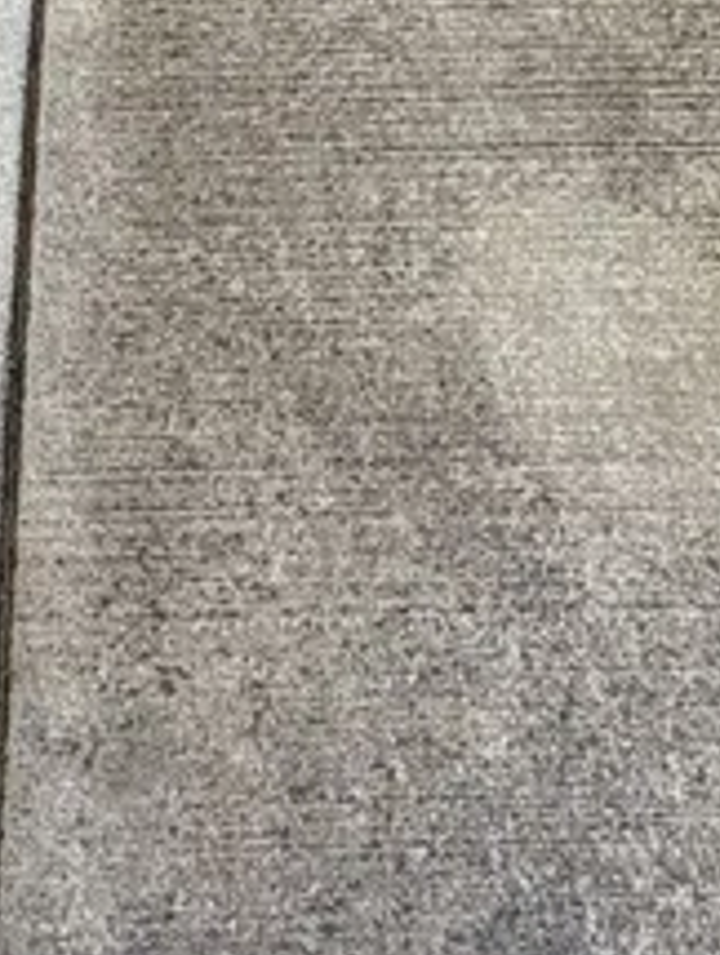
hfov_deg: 18.9
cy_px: -222
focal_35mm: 78
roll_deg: +1.0
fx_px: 2157
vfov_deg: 22.8
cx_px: 200
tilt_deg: -42.0
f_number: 2.2
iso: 40
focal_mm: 2.22
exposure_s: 1/332
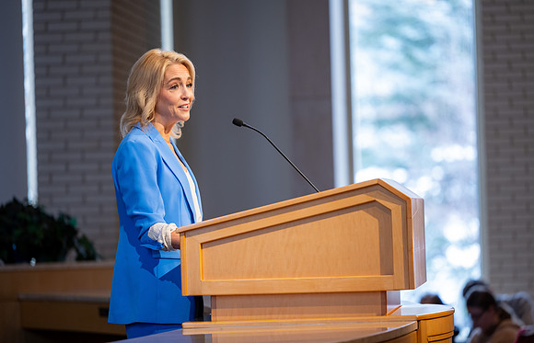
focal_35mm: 193
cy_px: 194
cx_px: 287
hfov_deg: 10.8
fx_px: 2836
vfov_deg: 6.9
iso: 320
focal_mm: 175
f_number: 2.8
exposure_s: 1/125
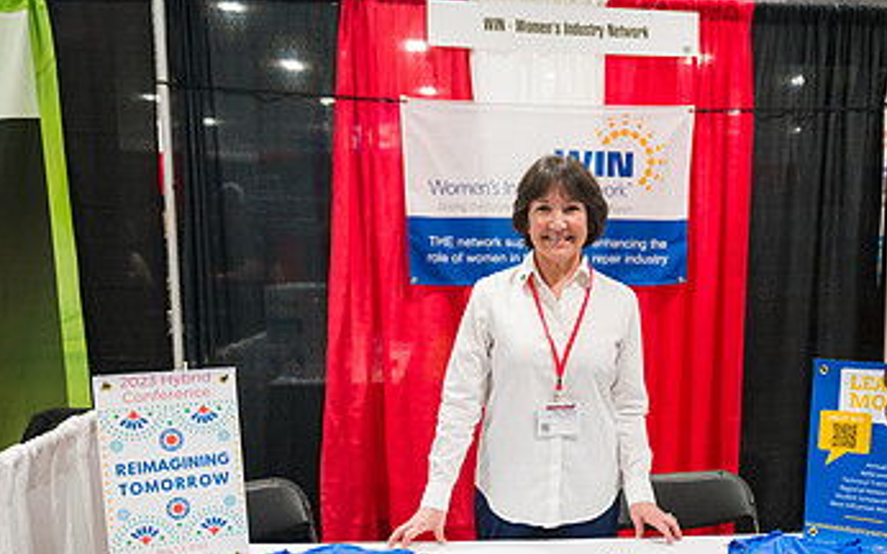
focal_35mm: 41
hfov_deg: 47.7
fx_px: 991
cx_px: 559
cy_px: 444
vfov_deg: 30.5
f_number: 3.2
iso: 3200
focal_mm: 24
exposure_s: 1/250
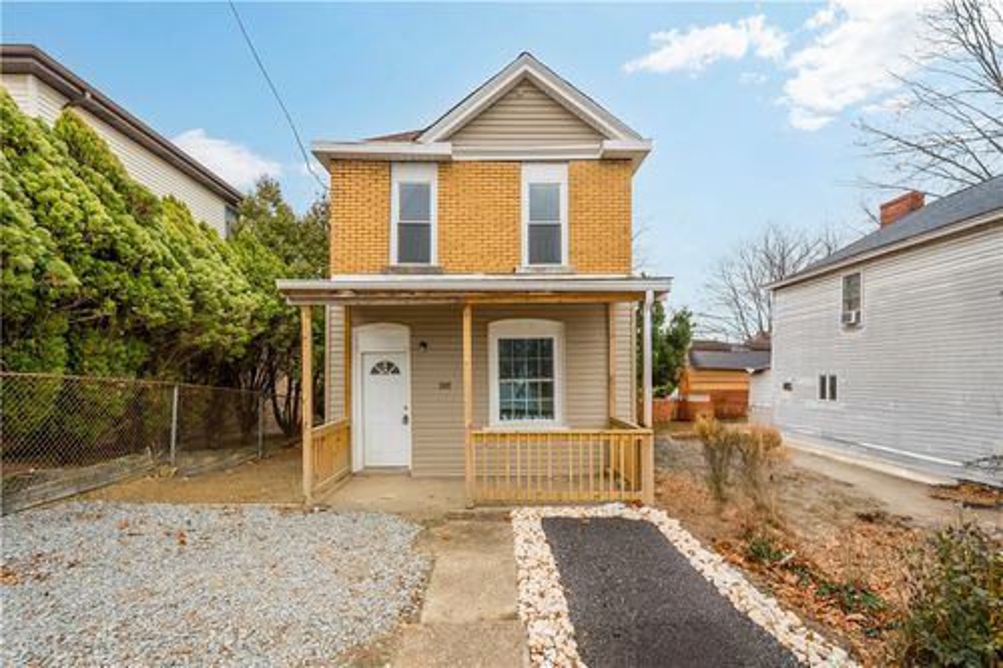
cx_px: 502
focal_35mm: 15
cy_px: 334
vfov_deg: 77.3
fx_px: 418
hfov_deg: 100.4
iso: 100
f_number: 6.3
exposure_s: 1/250
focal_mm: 10
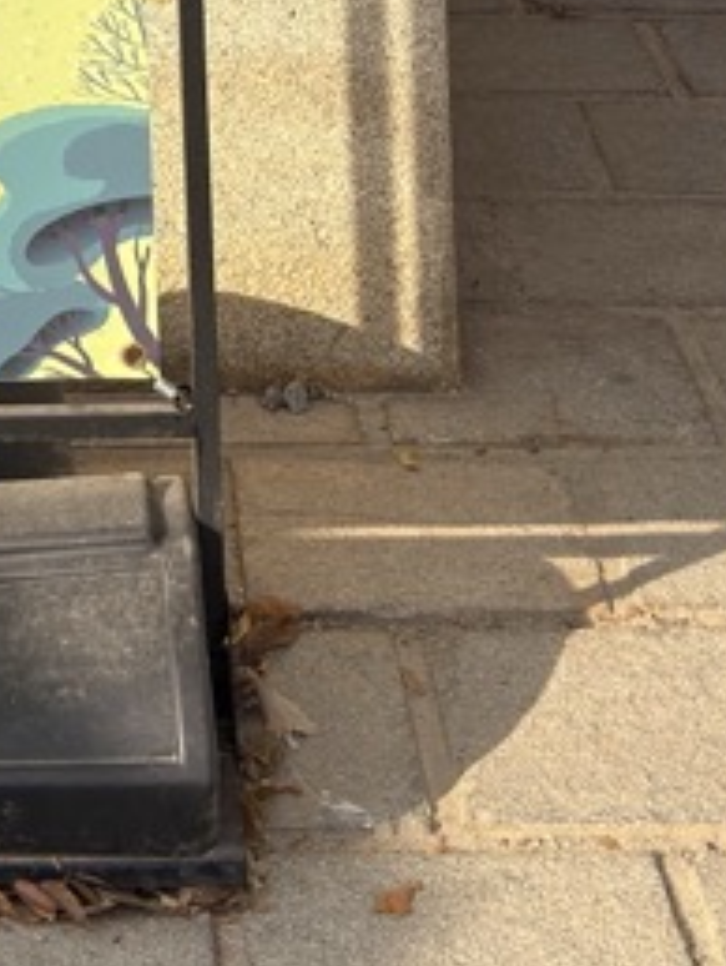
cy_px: -824
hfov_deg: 12.2
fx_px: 3322
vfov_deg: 14.4
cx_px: -116
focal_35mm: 119
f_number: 1.78
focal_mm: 6.76
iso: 64
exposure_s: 1/4545
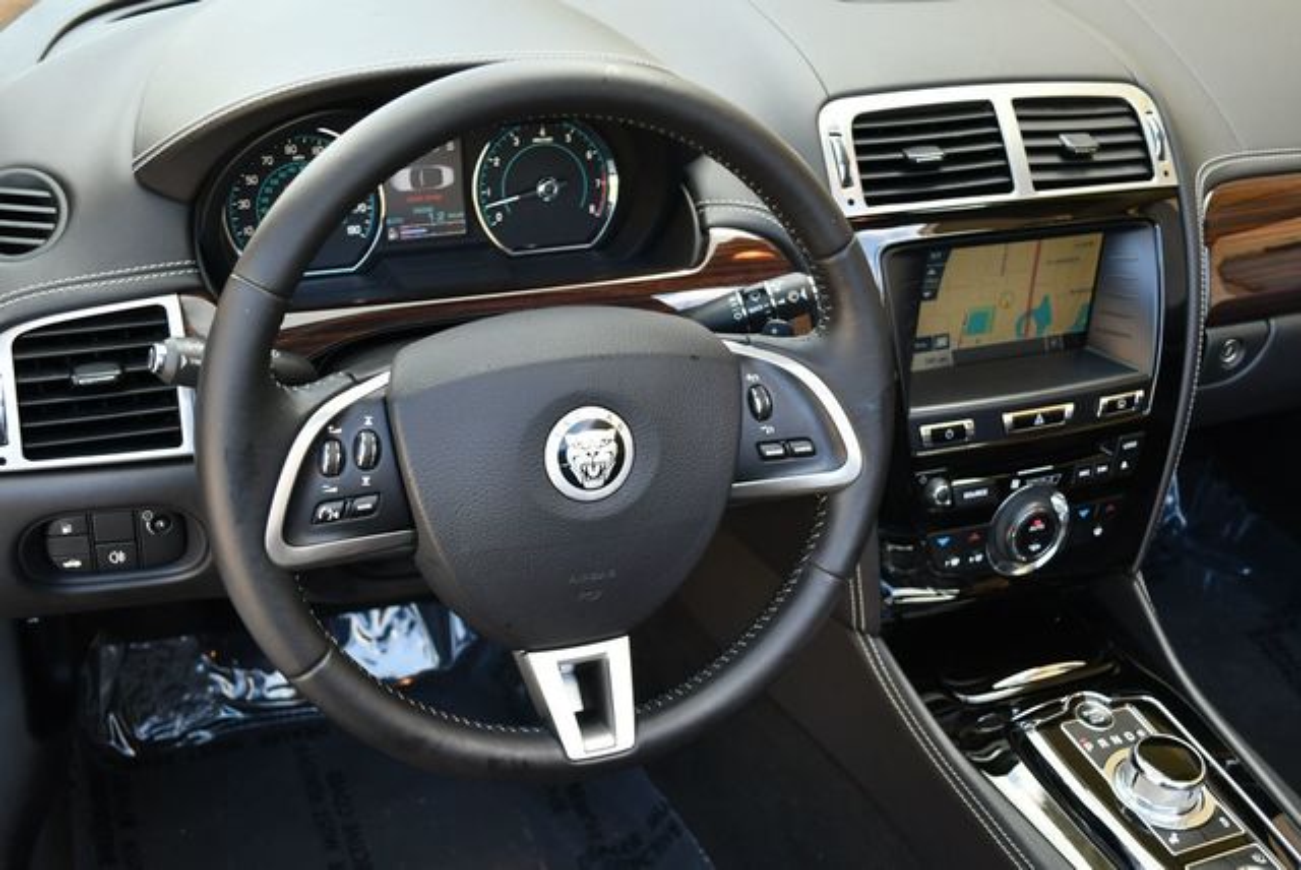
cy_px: 435
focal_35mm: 44
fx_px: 1592
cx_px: 650
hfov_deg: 44.5
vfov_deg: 30.6
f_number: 3.8
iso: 450
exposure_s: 1/250
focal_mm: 22
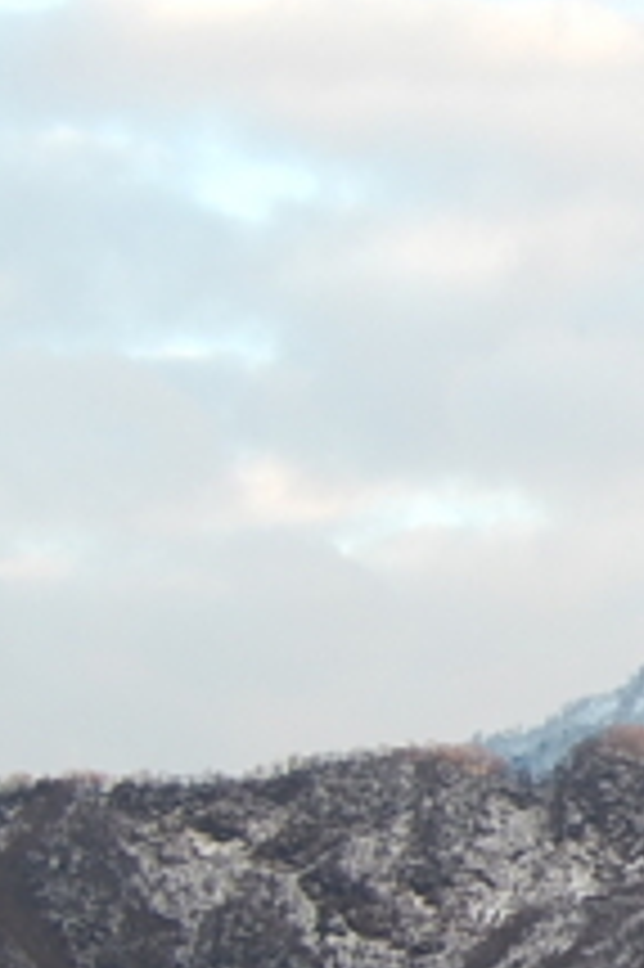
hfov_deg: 3.5
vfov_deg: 5.3
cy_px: 761
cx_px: 986
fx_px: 10454
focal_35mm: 389
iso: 125
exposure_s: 1/50
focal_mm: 24.1
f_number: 5.6
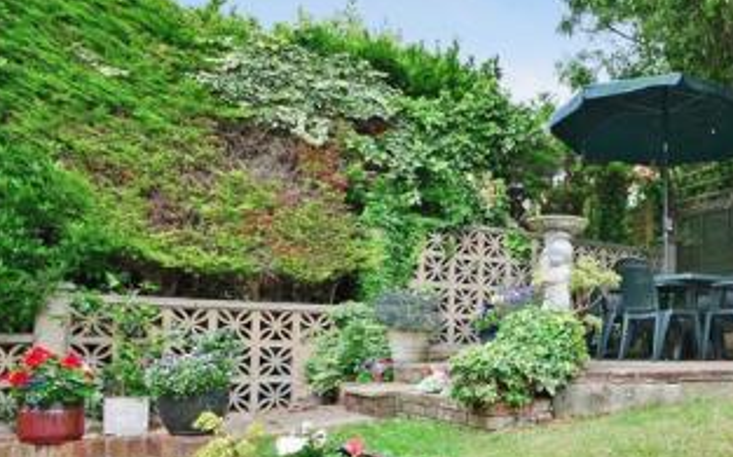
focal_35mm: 32
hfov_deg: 52.2
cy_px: 342
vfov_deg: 38.3
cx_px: 665
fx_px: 639
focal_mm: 10
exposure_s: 1/25
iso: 200
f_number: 11
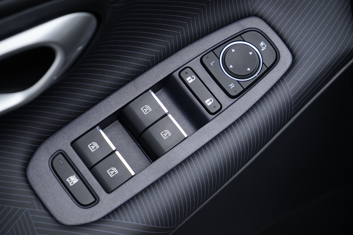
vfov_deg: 19.5
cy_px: 118
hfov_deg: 28.8
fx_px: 686
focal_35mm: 70
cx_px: 176
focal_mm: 70
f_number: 5.6
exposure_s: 1/250
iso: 2500
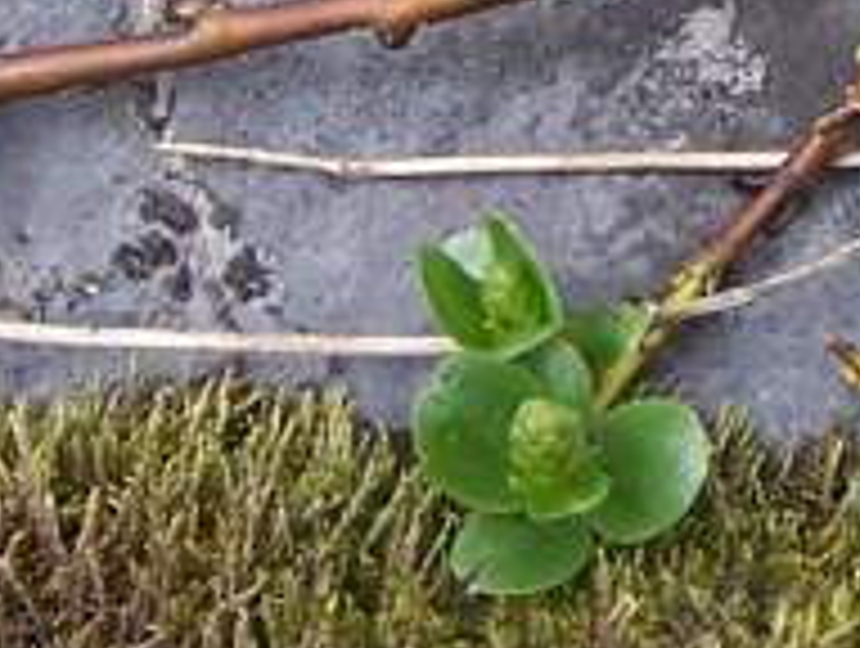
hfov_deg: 9.5
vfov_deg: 7.1
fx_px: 5078
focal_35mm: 204
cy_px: -587
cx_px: 1040
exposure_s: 1/400
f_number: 2.8
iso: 80
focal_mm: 6.3
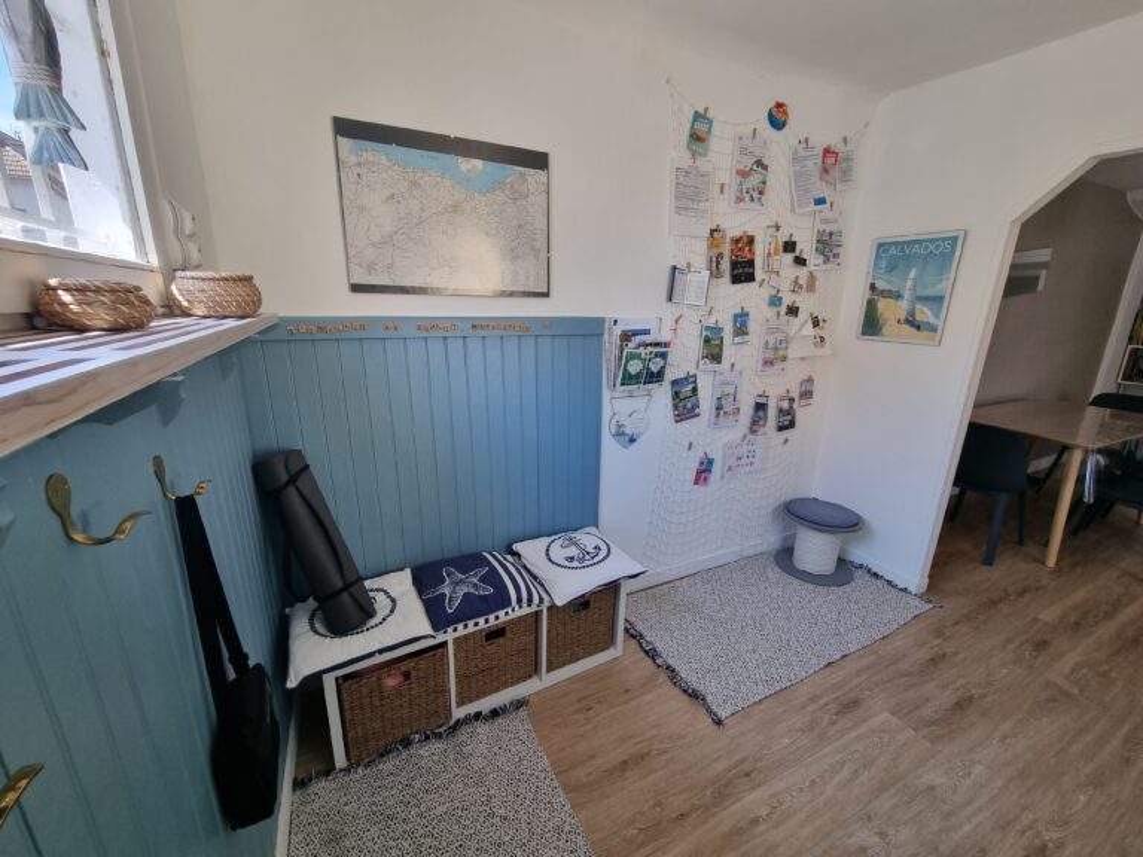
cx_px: 572
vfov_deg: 89.9
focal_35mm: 13
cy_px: 428
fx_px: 429
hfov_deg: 106.2
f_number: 2.2
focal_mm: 2.2
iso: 80
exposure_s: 1/100
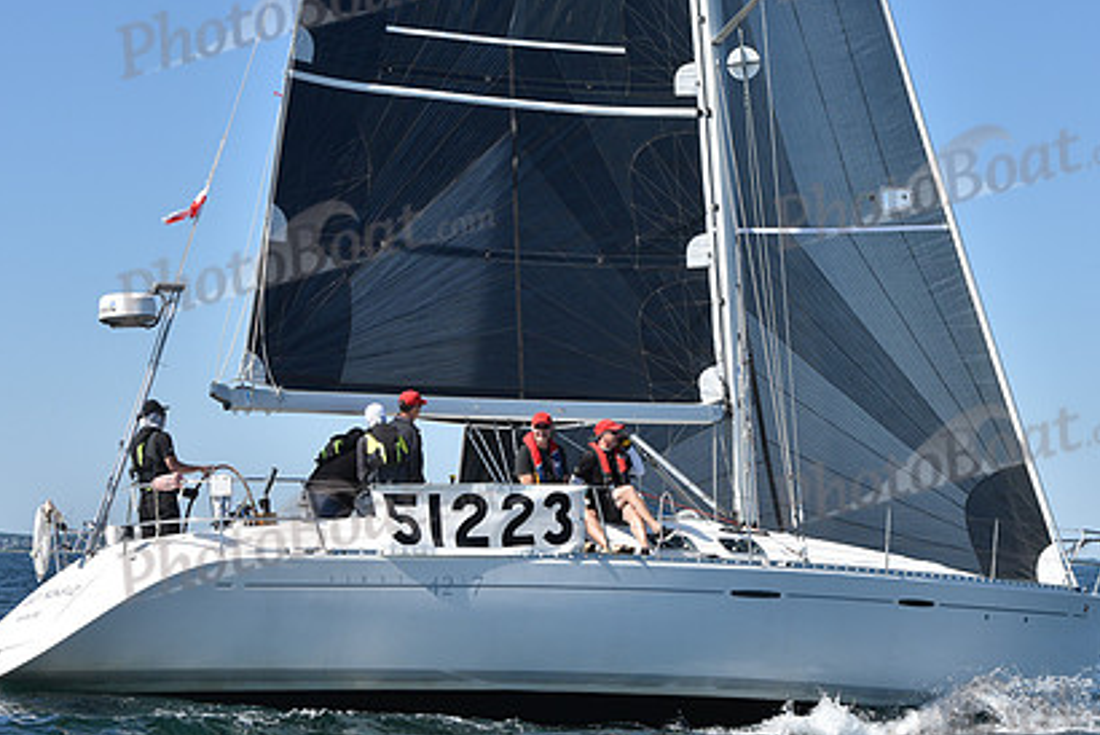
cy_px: 358
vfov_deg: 13.8
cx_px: 636
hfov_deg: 20.6
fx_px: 3027
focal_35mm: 99
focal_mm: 70
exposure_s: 1/1600
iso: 250
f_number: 6.3
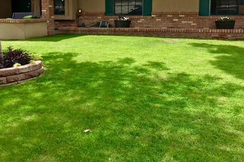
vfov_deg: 29.5
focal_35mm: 45
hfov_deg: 43.6
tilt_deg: -6.3
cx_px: 110
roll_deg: +0.0
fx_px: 305
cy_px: 48
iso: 25
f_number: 2.2
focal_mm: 4.15
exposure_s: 1/818
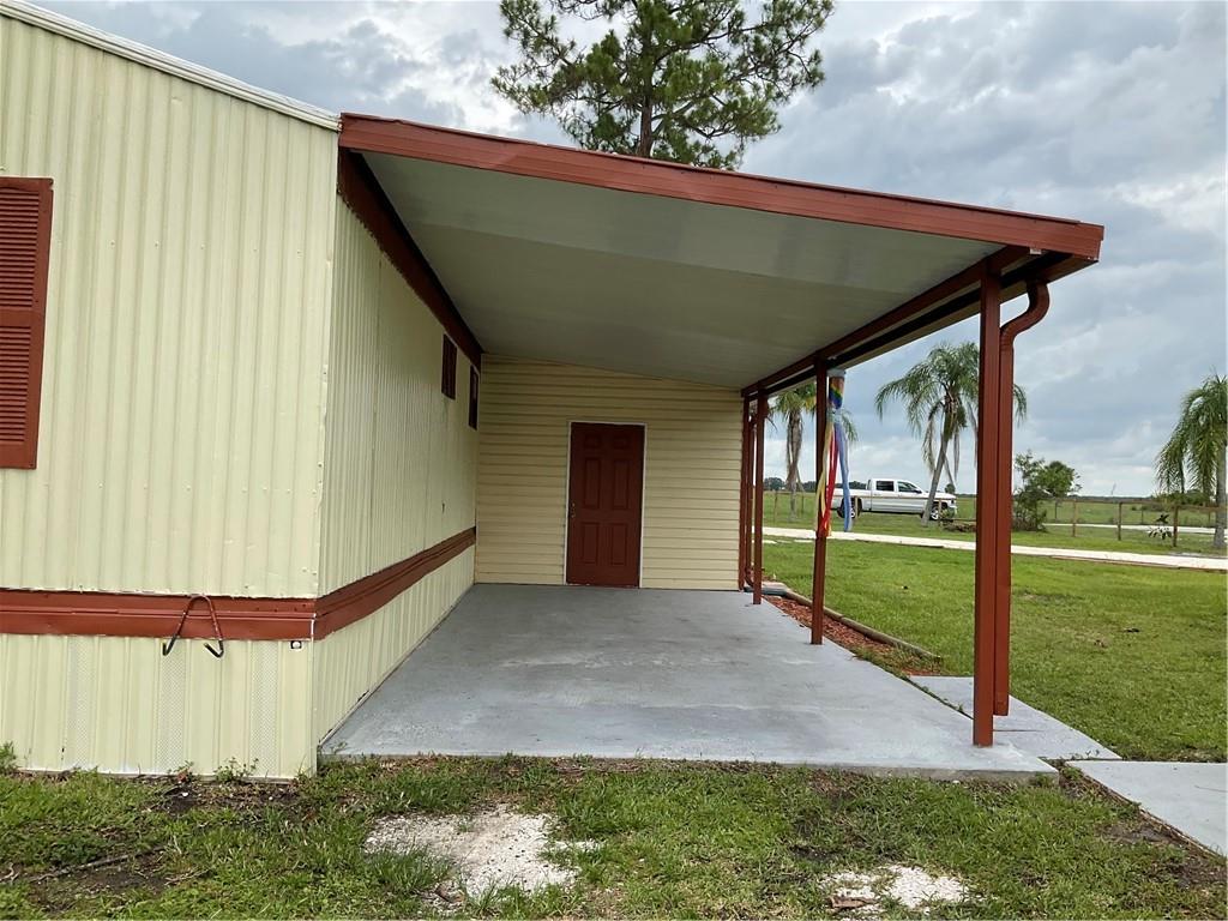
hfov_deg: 61.7
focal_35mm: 29
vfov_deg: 48.2
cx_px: 614
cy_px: 460
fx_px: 1029
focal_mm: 3
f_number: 1.8
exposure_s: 1/855
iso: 16
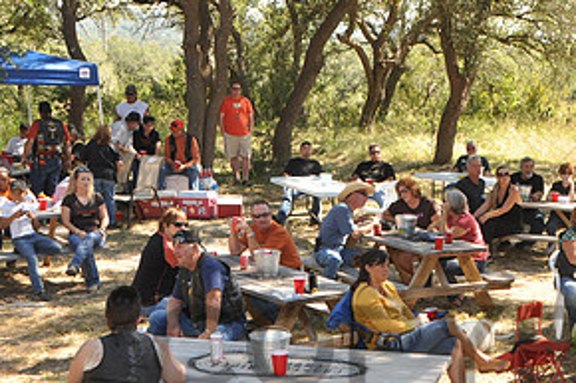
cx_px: 528
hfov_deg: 29.2
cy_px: 279
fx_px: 1055
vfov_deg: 20.5
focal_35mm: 66
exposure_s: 1/180
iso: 200
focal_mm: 22
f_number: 6.7
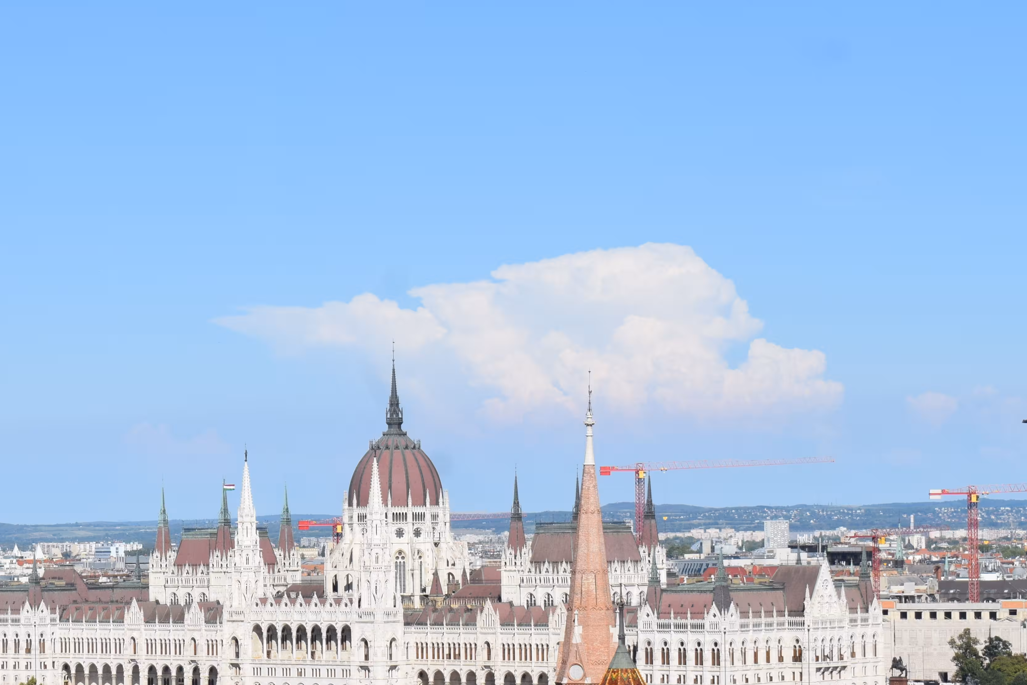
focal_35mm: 125
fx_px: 3566
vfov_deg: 10.9
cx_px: 254
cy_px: 598
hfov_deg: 16.3
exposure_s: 1/500
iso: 200
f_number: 11
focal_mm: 46
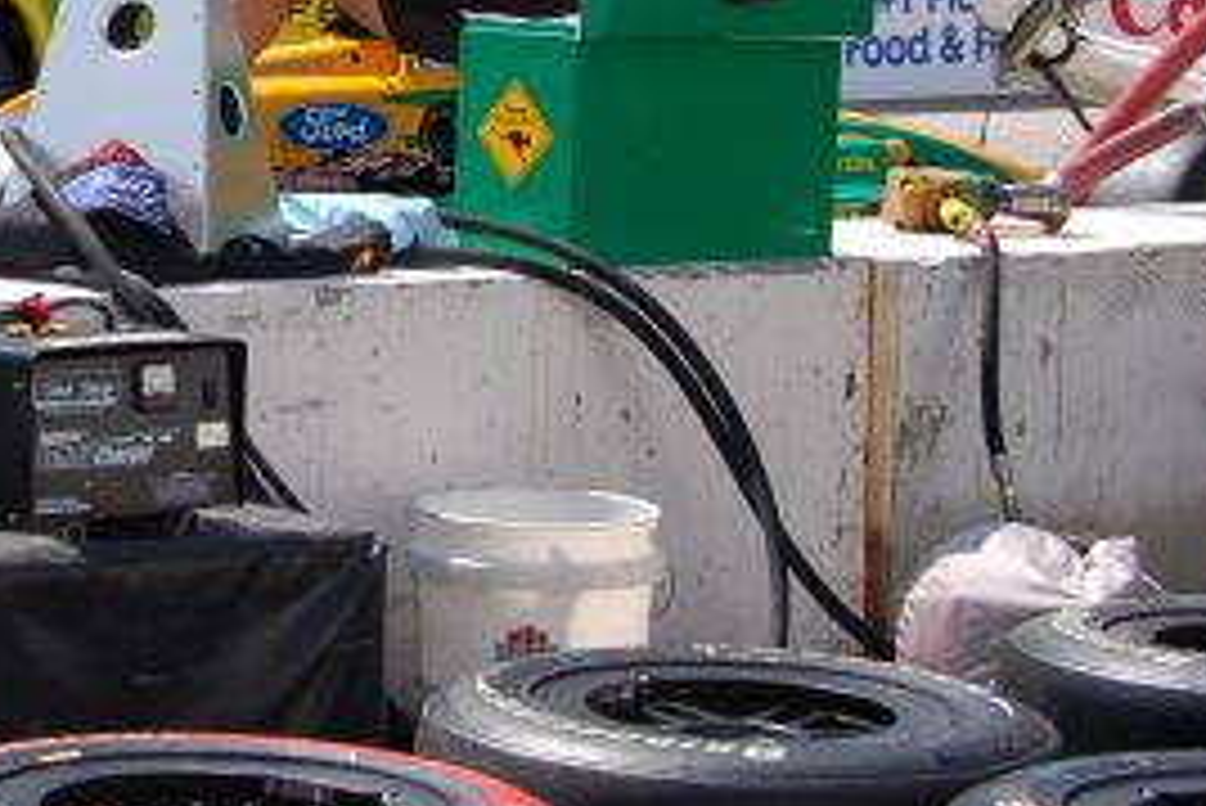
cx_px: -112
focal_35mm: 117
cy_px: -11
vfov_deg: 11.6
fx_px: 3925
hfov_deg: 16.9
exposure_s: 1/320
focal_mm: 35
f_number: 9
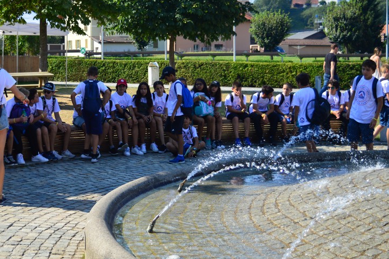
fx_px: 709
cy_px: 95
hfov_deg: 30.5
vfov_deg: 20.6
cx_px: 134
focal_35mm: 66
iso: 100
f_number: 4.2
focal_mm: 31
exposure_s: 1/500
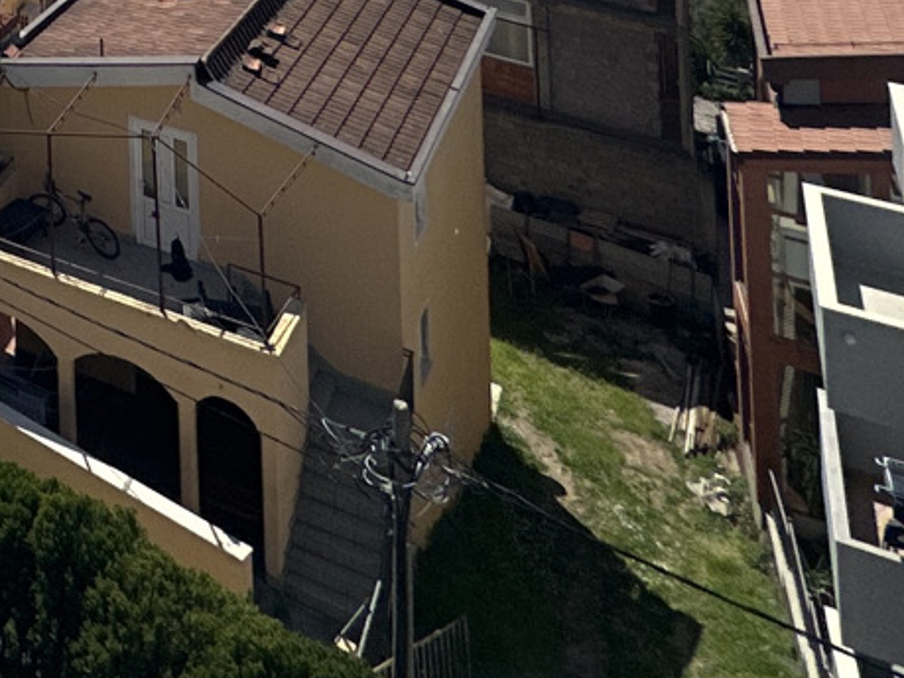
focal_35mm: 61
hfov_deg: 24.1
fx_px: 1593
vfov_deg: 17.0
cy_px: -715
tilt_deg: +3.9
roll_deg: +0.5
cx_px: -490
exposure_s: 1/5291
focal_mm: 2.22
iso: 50
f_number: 2.2
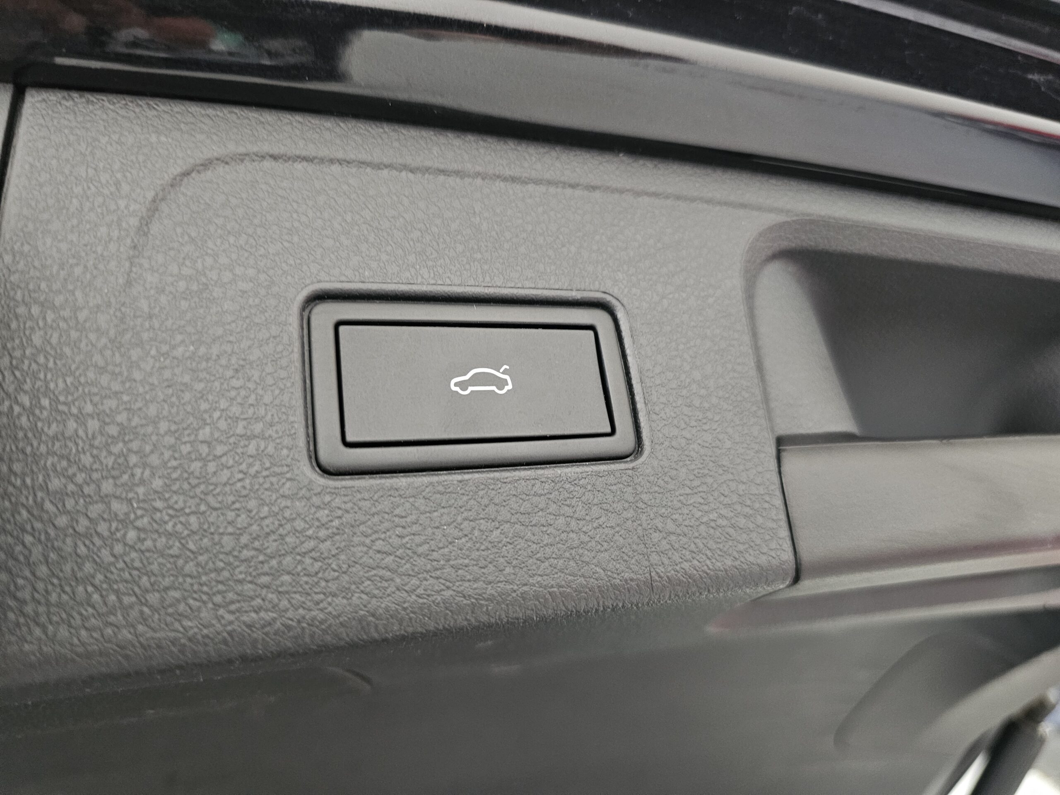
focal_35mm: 23
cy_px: 398
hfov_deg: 73.9
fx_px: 704
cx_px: 530
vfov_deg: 58.9
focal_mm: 6.3
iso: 640
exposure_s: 1/24
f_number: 1.7
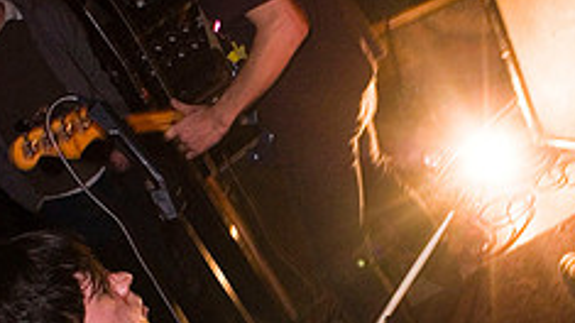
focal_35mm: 60
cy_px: 286
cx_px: 314
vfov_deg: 19.7
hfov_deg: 34.9
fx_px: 914
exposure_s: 1/10
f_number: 3.2
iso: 800
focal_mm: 20
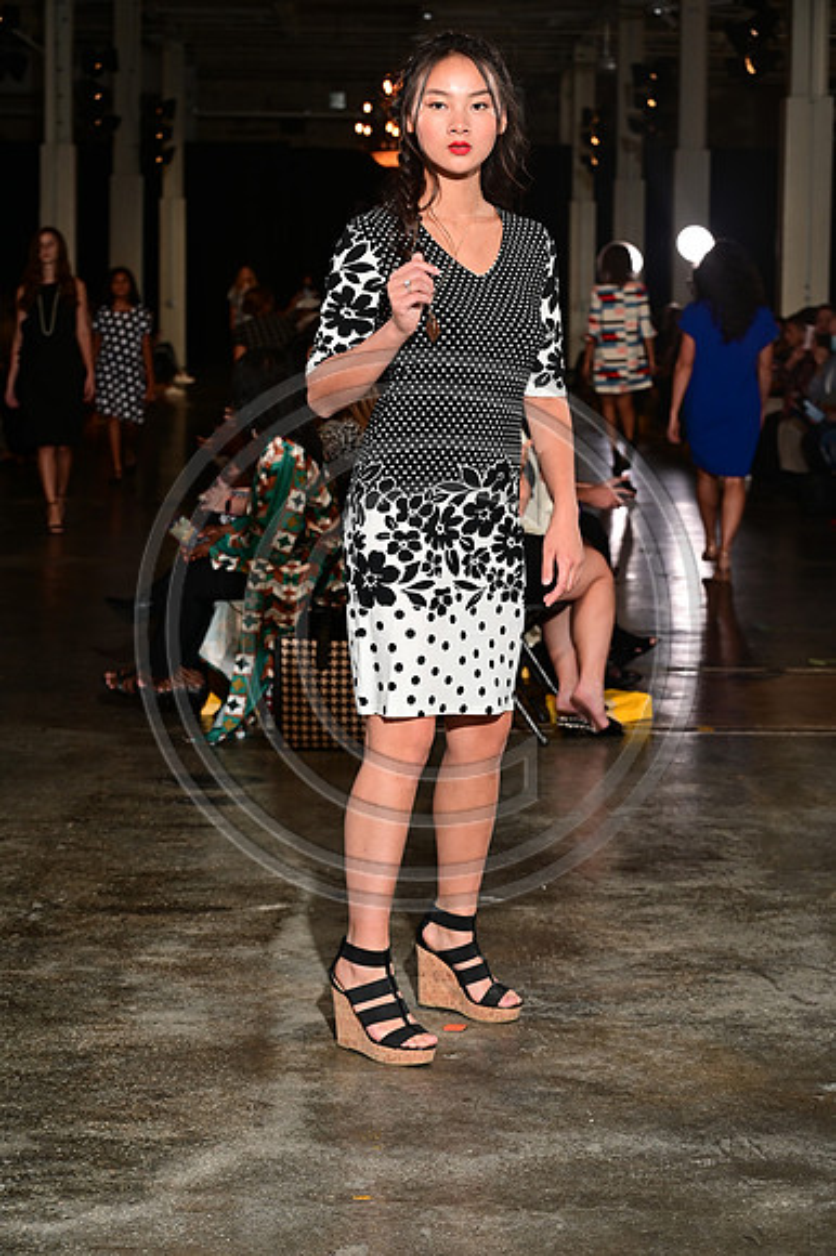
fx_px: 2720
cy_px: 628
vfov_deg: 26.0
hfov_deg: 17.5
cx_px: 418
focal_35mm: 78
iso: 1000
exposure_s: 1/160
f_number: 6.3
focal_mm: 78
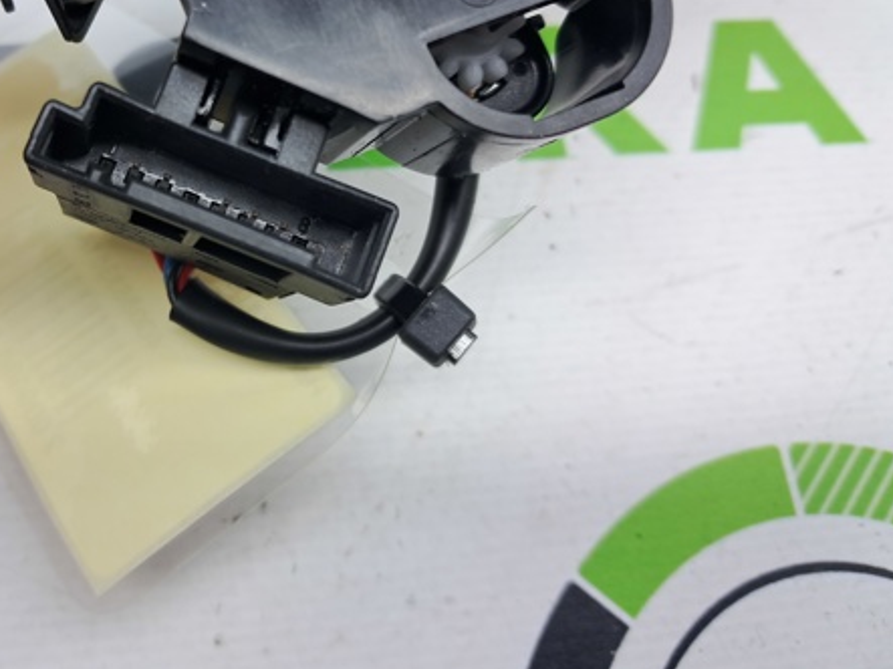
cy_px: 211
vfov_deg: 36.3
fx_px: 1006
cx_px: 258
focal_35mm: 39
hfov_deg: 46.7
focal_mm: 4
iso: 50
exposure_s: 1/50
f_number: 1.8
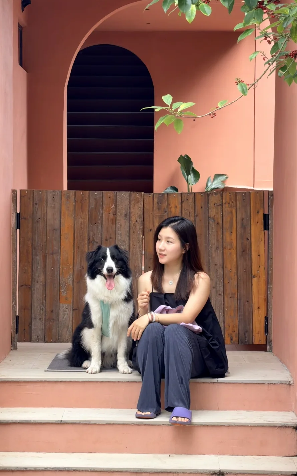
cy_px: 237
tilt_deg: -1.6
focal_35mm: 107
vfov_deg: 19.5
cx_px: 127
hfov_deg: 12.2
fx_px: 1386
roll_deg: -1.4
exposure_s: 1/149
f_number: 2.8
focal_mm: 16.89
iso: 50
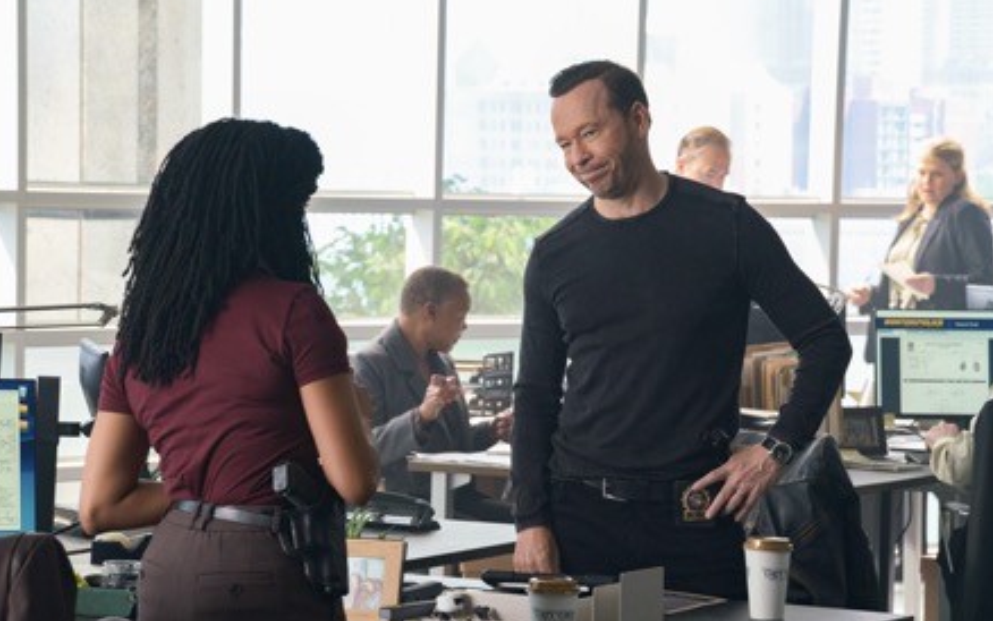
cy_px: 355
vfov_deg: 8.7
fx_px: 4067
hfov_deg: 13.9
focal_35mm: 150
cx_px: 481
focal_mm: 129.2
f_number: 9
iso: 5000
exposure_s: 1/100
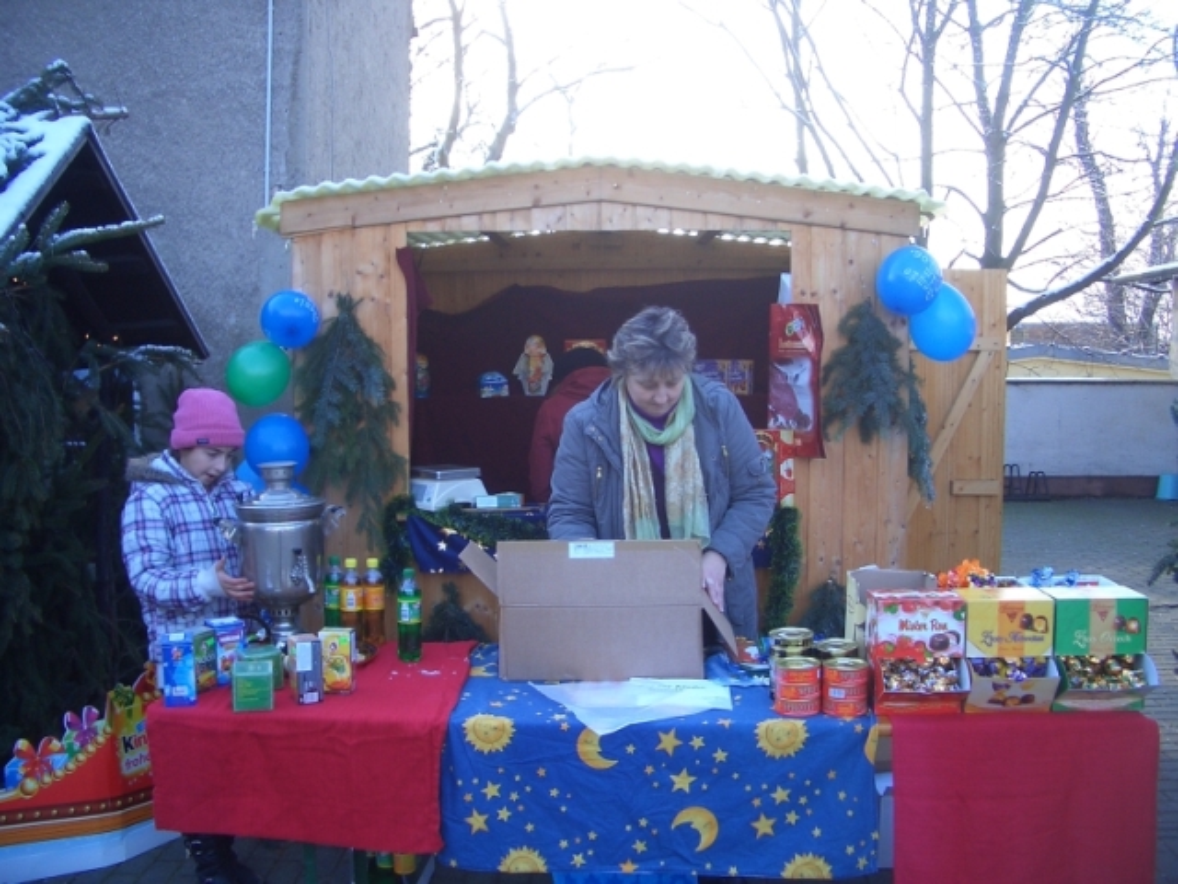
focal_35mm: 35
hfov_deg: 52.6
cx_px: 589
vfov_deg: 40.7
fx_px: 1191
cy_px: 442
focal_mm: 5.8
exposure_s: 1/125
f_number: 2.6
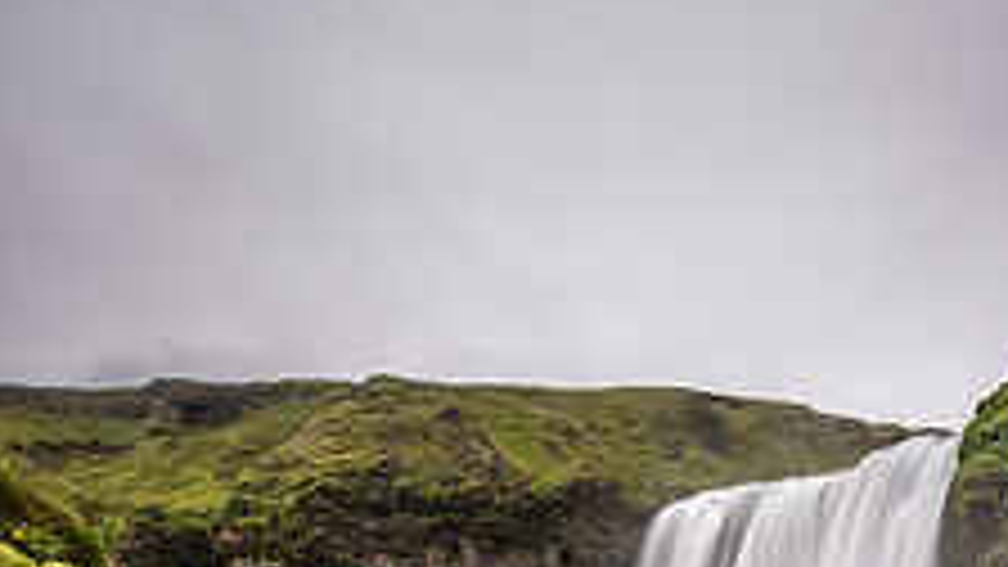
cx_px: 828
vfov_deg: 24.4
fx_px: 1016
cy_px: 848
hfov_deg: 49.2
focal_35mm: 38
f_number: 18
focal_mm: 14
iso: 31
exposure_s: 1/2
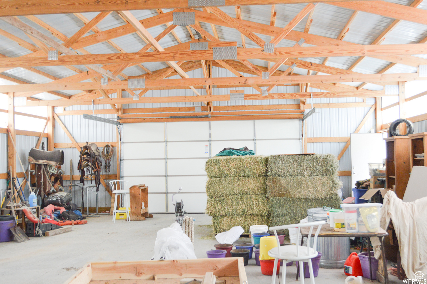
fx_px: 516
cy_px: 142
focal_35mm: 44
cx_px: 214
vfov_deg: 30.8
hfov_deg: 45.0
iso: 720
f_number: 4.5
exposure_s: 1/60
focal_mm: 29
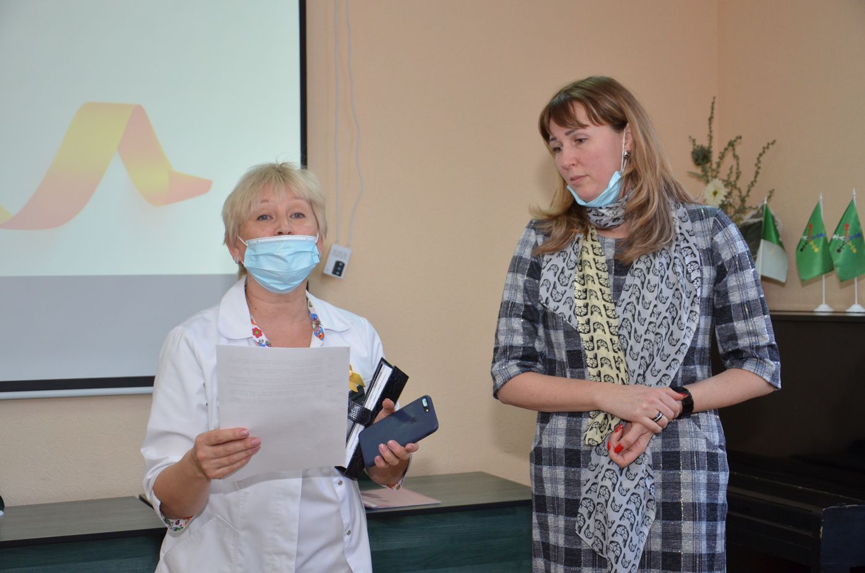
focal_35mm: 57
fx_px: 1367
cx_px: 432
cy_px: 286
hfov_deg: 35.1
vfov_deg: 23.7
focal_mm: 38
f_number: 4.5
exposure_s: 1/250
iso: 800
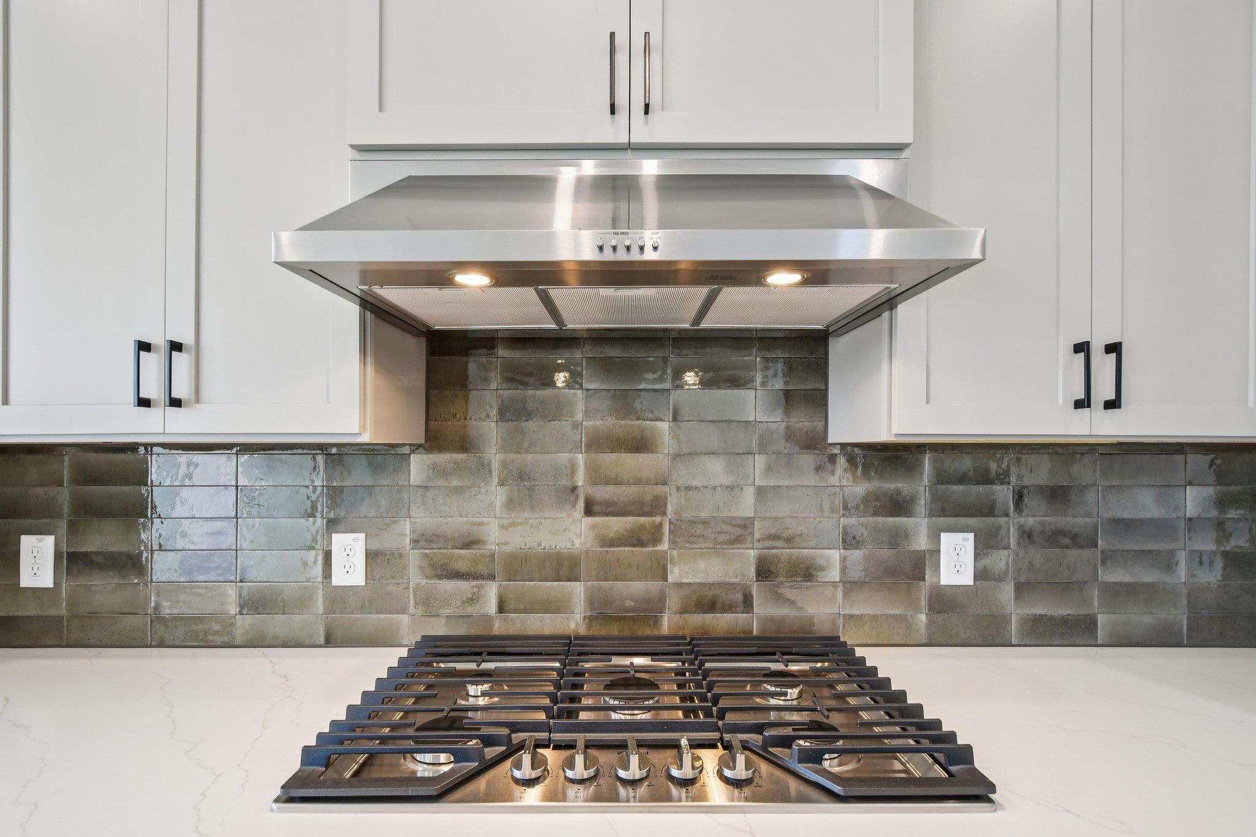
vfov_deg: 77.3
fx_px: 523
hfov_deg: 100.4
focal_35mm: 15
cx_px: 628
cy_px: 418
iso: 400
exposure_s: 1/30
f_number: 5.6
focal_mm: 10
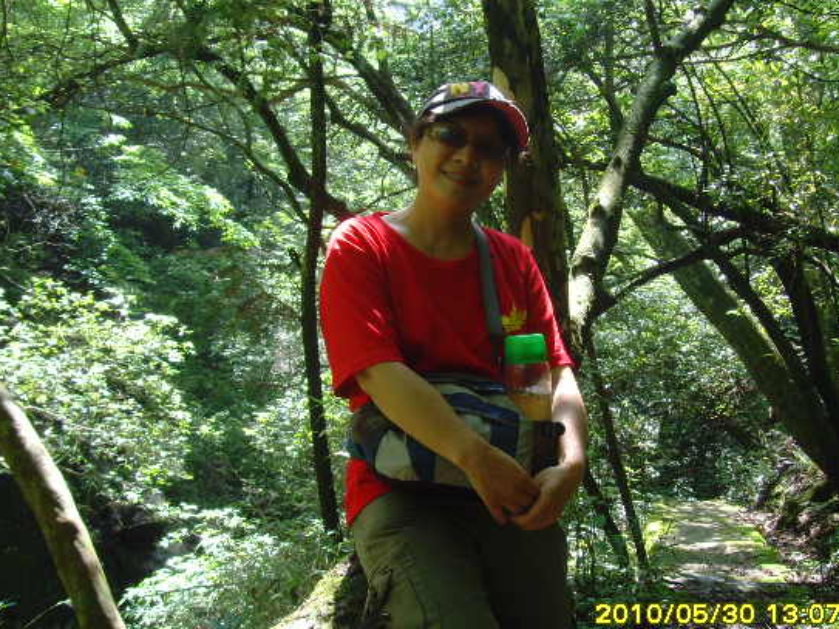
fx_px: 1115
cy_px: 320
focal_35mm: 46
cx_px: 440
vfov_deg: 31.5
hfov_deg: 41.2
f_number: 3.5
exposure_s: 1/60
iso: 100
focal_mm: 6.6
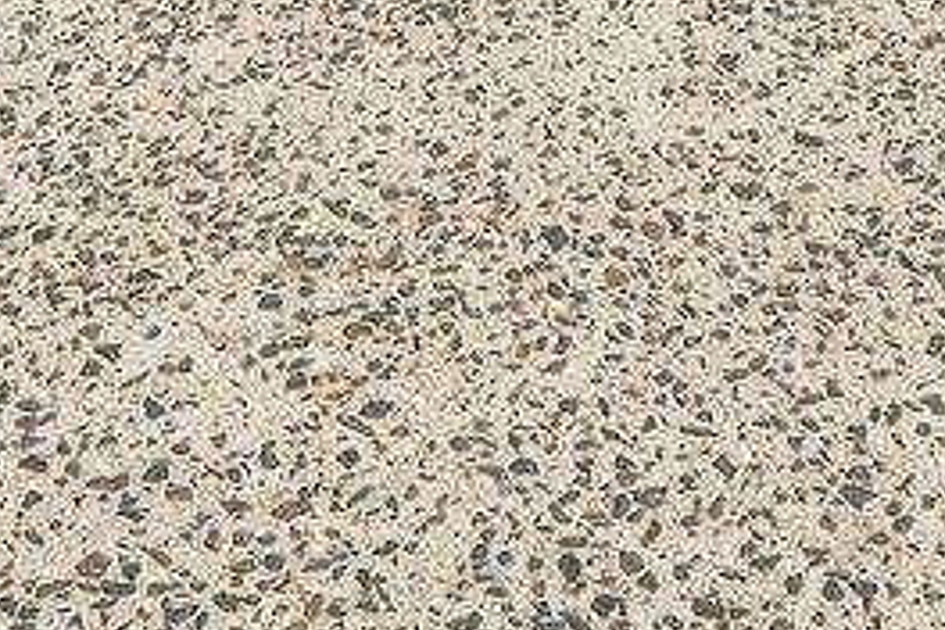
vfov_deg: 10.2
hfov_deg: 21.6
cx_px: 755
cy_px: -1319
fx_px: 2441
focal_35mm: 93
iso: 100
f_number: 11
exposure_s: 1/100
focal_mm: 12
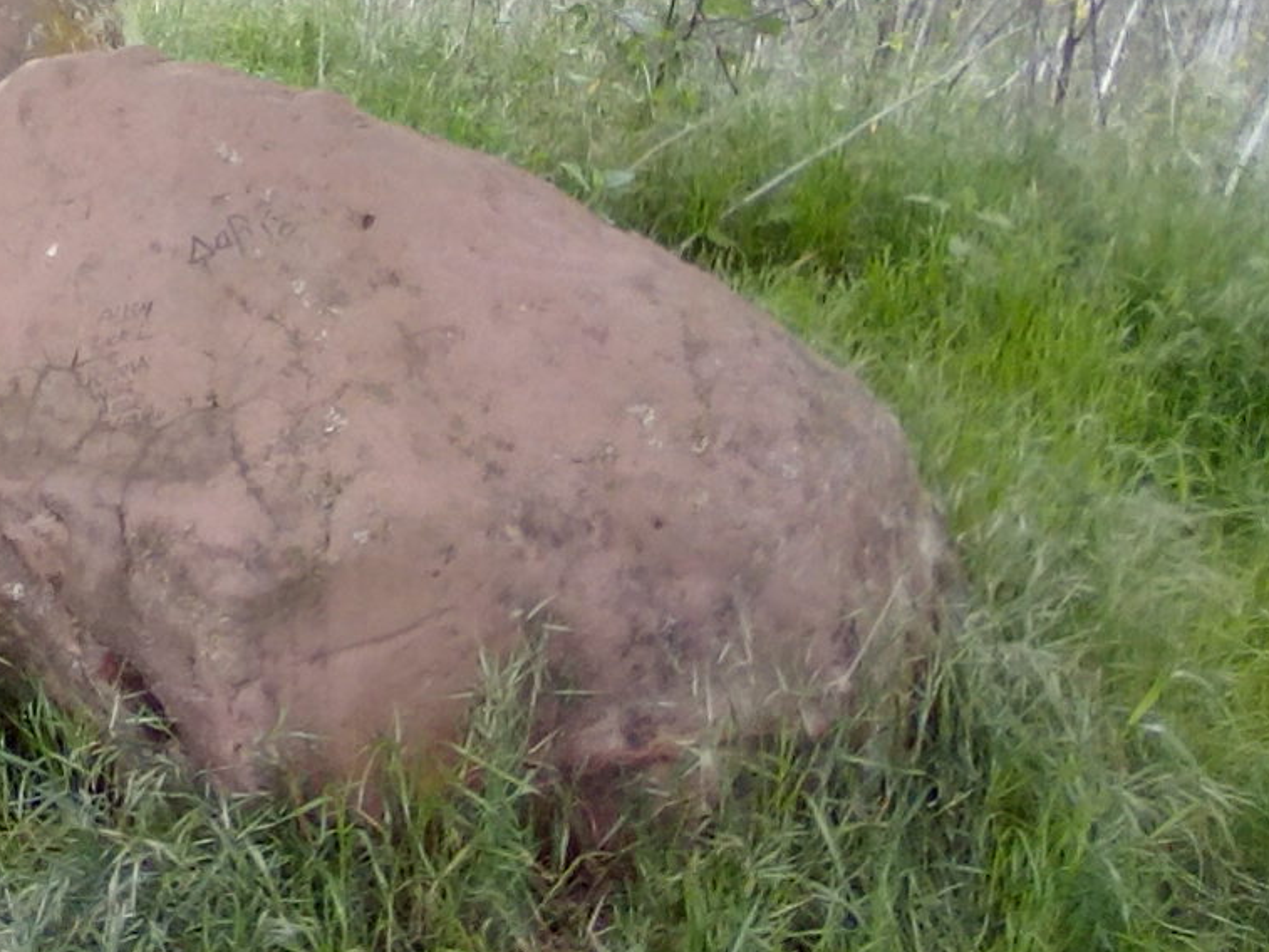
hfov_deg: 24.9
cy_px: -35
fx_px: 2713
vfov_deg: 19.3
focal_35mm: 74
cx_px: -35
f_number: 2.8
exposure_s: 1/100
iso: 64
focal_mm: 2.9
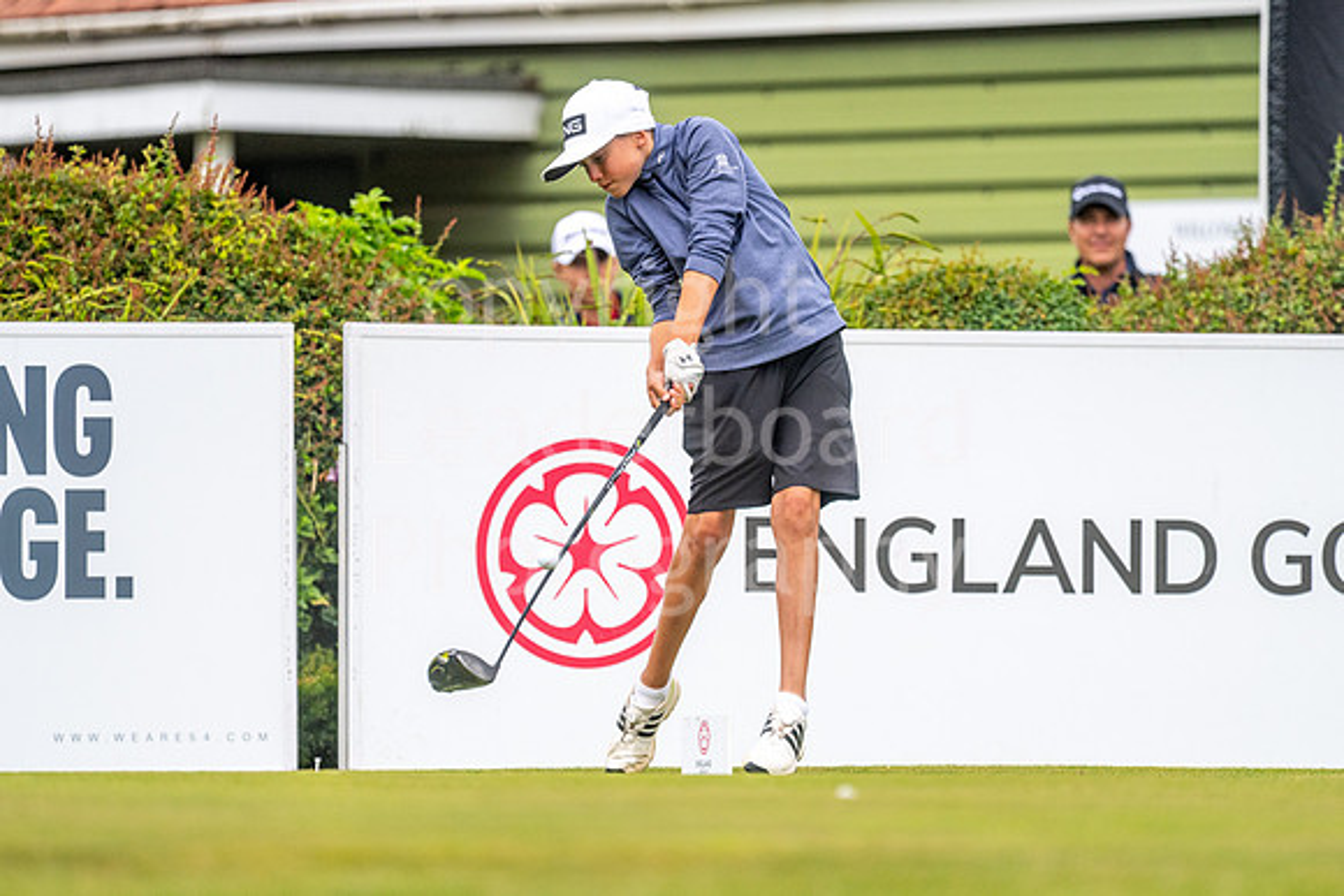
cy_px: 422
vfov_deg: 3.3
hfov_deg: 5.0
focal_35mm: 415
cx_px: 655
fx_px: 15505
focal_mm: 300
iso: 500
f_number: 4
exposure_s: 1/5000
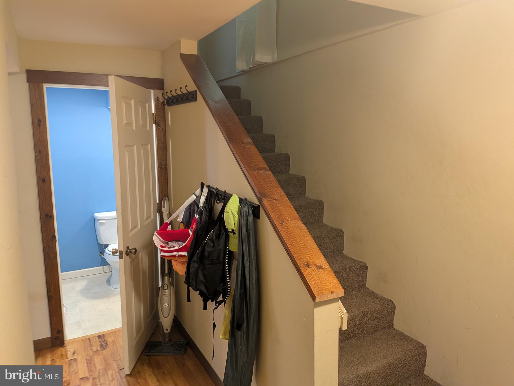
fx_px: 356
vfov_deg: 56.8
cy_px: 193
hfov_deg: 71.6
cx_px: 257
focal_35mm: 24
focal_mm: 4.53
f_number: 1.7
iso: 253
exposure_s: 1/30
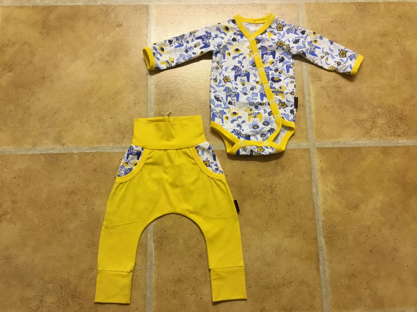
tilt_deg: -78.4
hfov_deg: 58.4
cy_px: 156
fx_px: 373
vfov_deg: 45.4
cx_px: 208
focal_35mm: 31
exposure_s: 1/33
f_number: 2.4
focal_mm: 3.3
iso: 160
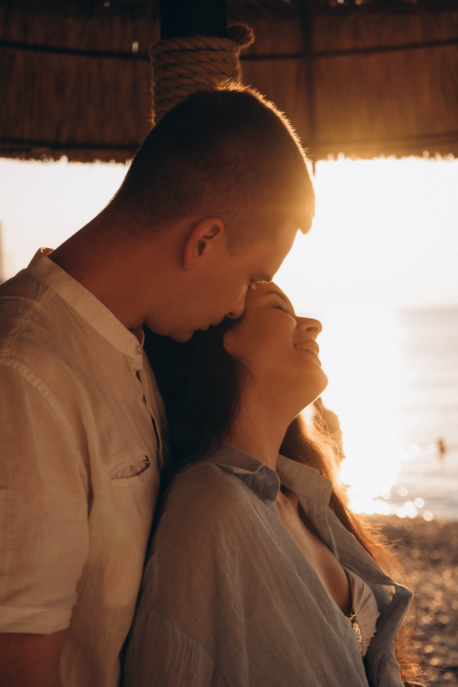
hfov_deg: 23.0
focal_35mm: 59
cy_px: 344
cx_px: 229
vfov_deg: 33.9
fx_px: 1126
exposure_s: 1/500
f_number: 5
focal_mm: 58
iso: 500
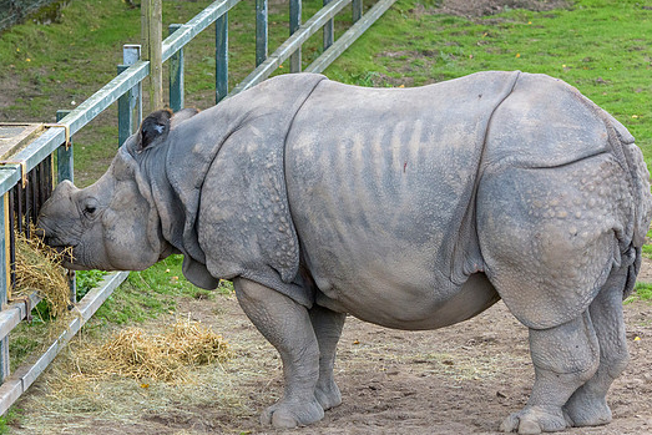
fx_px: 5181
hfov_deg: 7.2
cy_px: 268
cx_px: 242
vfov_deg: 4.8
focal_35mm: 286
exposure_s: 1/800
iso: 2000
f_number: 5.3
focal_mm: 180
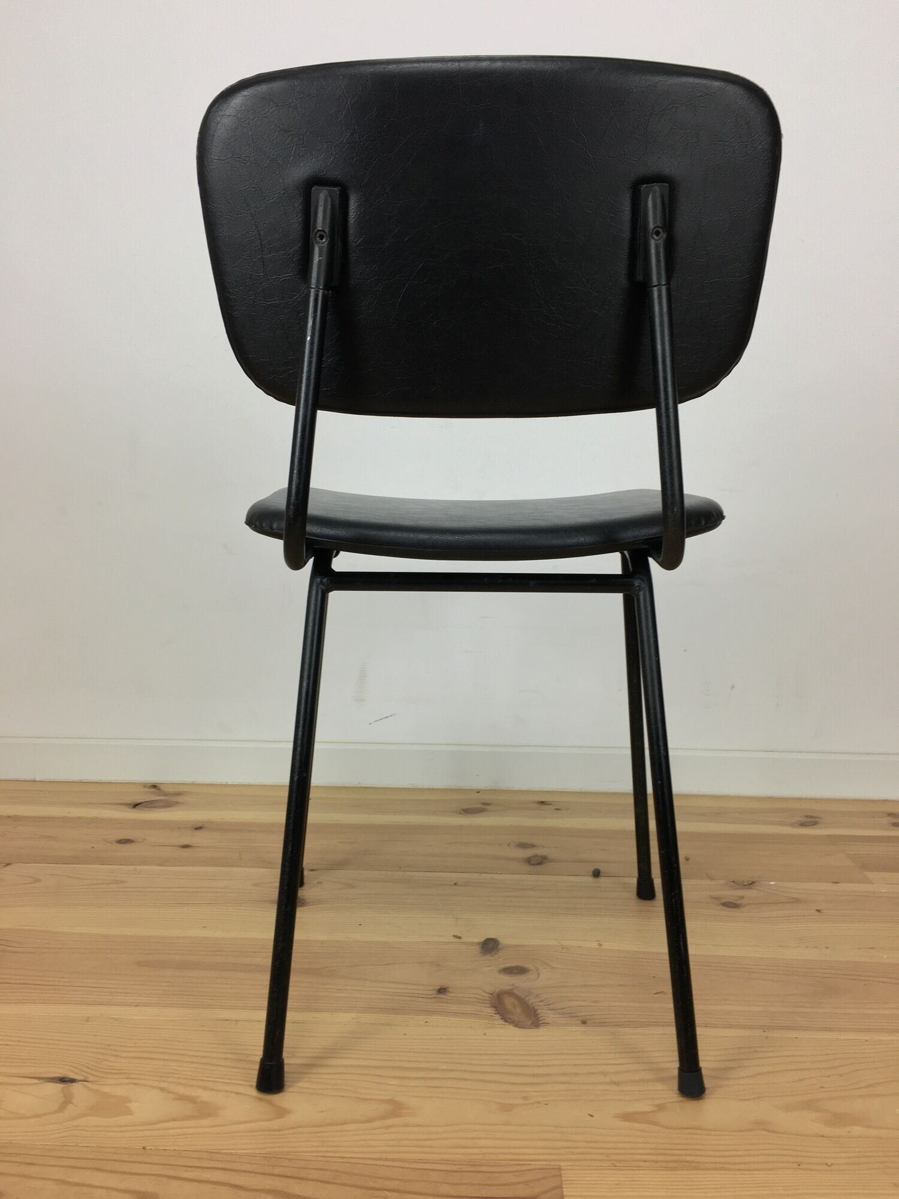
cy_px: 600
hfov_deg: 48.2
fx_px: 1004
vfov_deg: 61.7
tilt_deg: -6.9
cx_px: 450
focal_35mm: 29
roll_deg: +0.1
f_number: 2.2
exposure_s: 1/33
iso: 40
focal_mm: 4.15
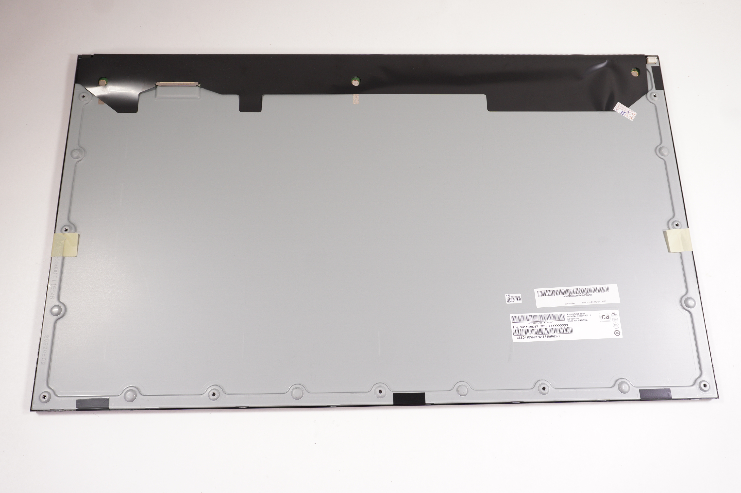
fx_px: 617
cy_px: 246
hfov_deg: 62.0
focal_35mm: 30
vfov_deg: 43.5
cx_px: 370
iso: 400
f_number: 5.6
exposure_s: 1/100
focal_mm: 20
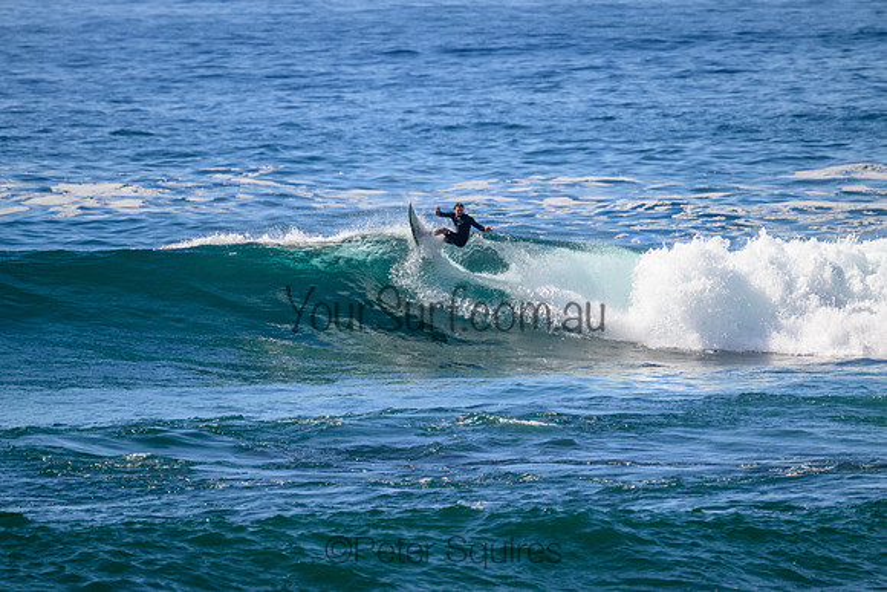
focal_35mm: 800
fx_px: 19715
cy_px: 296
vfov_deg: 1.7
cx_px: 444
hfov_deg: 2.6
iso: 1250
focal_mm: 800
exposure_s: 1/2000
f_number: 11
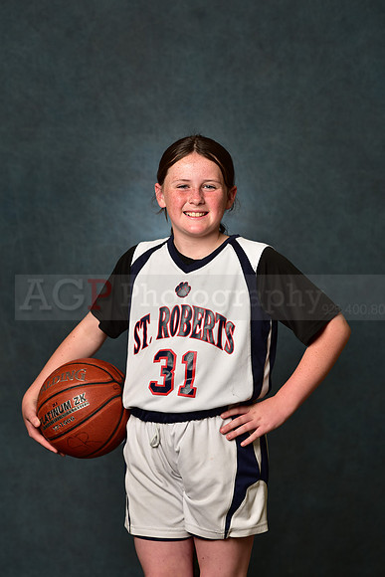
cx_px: 192
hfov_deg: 14.4
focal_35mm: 95
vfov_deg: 21.5
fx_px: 1523
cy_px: 288
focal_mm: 95
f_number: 4.5
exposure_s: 1/160
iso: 250
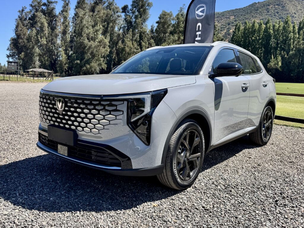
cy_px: 114
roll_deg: -0.9
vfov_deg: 56.8
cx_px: 152
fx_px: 211
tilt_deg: -7.6
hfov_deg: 71.6
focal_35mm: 24
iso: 80
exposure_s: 1/3247
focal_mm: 6.76
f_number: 1.78
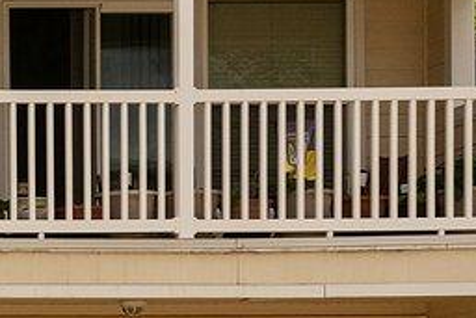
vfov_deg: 10.2
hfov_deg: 13.0
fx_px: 1693
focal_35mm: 128
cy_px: 534
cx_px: -582
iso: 250
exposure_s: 1/1250
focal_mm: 16
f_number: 9
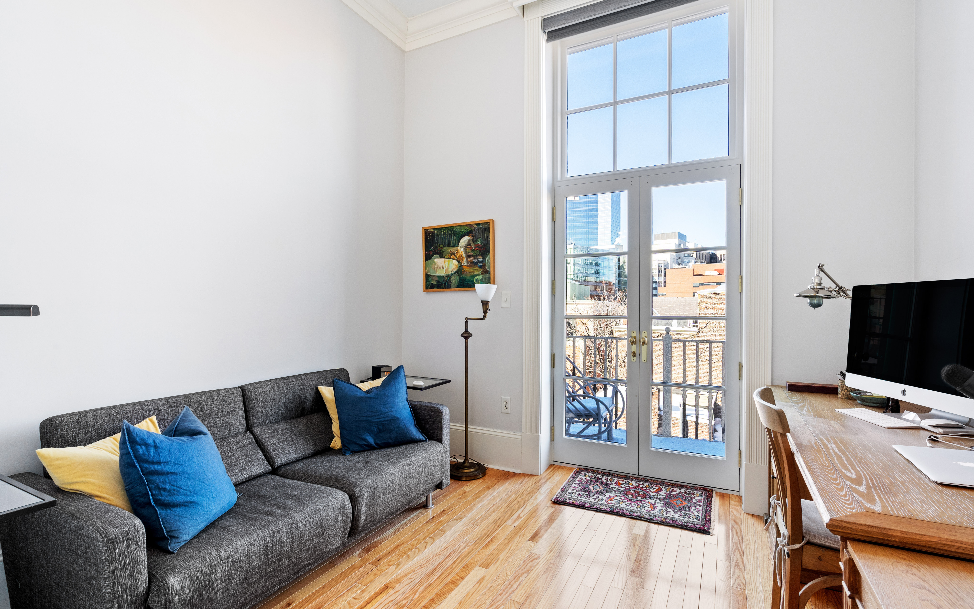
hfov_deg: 94.4
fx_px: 451
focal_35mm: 17
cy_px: 303
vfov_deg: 68.0
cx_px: 493
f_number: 11
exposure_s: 1/6
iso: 800
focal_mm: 16
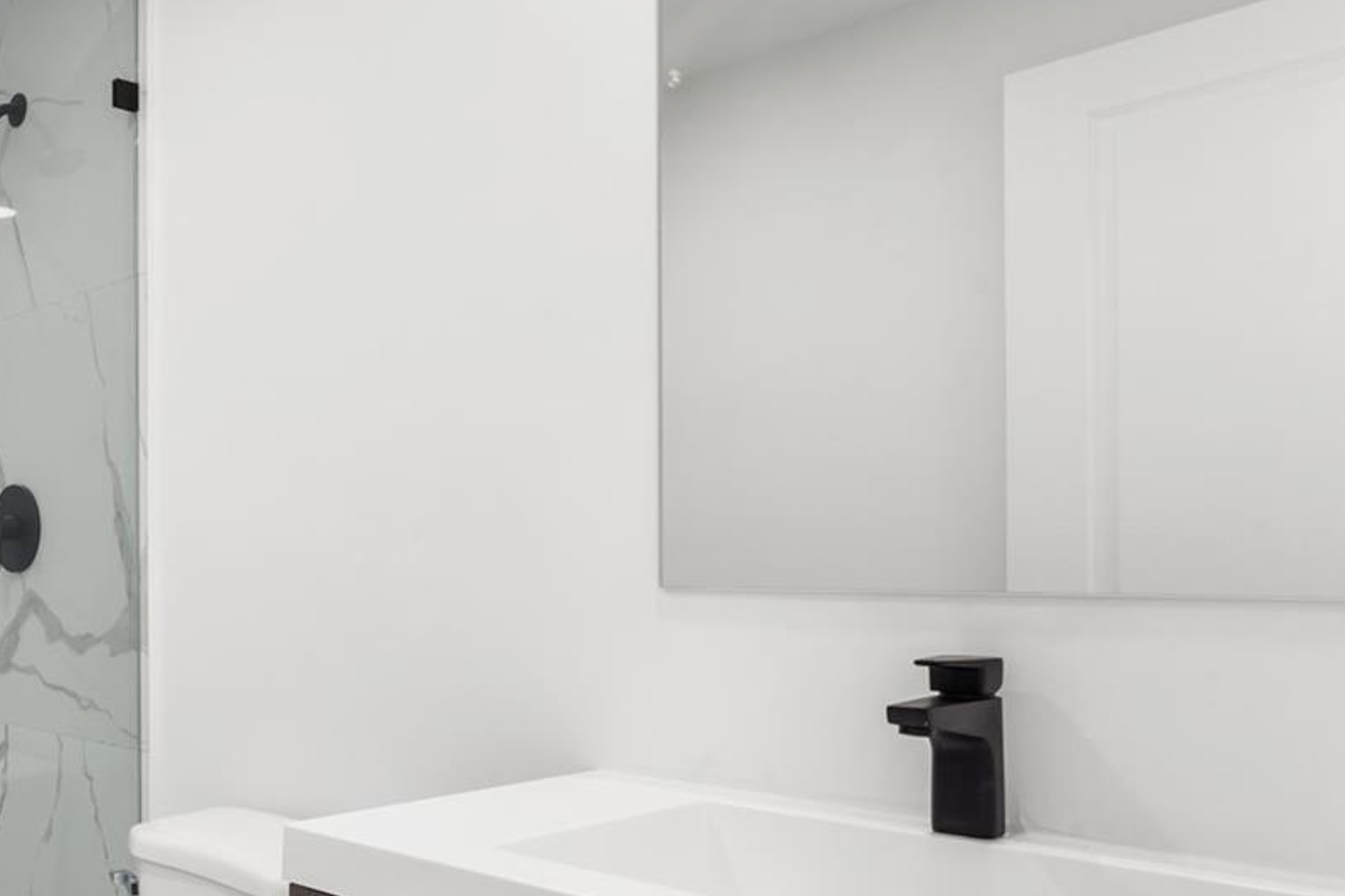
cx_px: 168
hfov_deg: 52.6
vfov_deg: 40.9
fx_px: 1195
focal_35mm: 32
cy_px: 531
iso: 250
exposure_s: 1/1.67
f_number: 14
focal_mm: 16
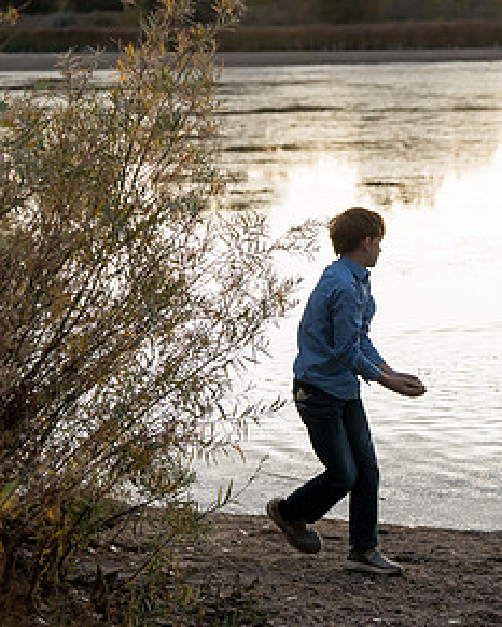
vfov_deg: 14.7
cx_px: 573
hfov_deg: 11.6
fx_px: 2432
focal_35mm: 131
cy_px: 285
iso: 1000
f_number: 4
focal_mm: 70
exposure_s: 1/160
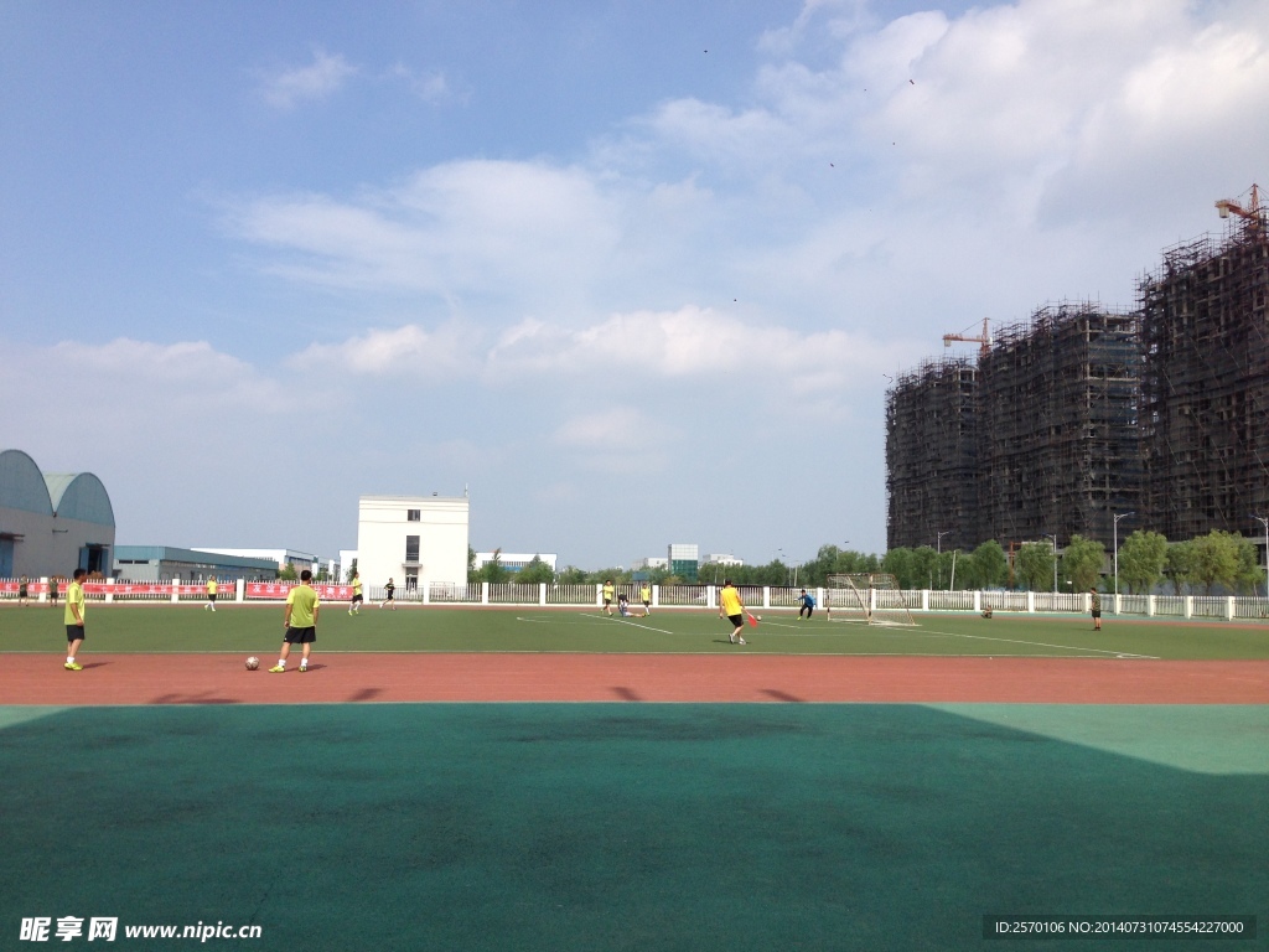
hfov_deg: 55.4
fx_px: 1210
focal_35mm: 33
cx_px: 634
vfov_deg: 42.9
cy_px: 476
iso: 50
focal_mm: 4.12
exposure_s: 1/1938
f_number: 2.4
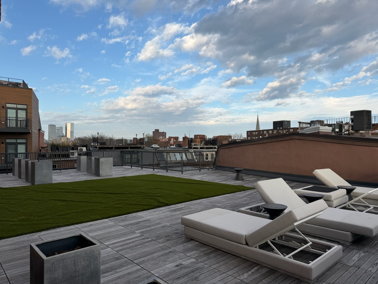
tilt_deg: +0.3
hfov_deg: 71.6
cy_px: 142
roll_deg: -0.3
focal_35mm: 24
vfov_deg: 56.8
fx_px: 262
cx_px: 189
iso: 80
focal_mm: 6.76
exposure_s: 1/2611
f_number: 1.78
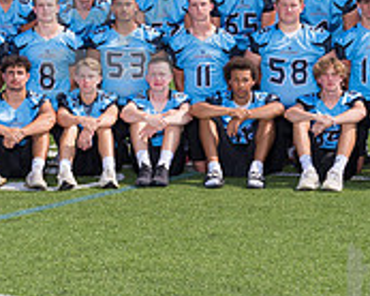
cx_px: 122
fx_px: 1334
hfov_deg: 15.8
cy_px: 23
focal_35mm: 122
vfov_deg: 12.5
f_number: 8
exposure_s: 1/250
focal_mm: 38
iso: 100
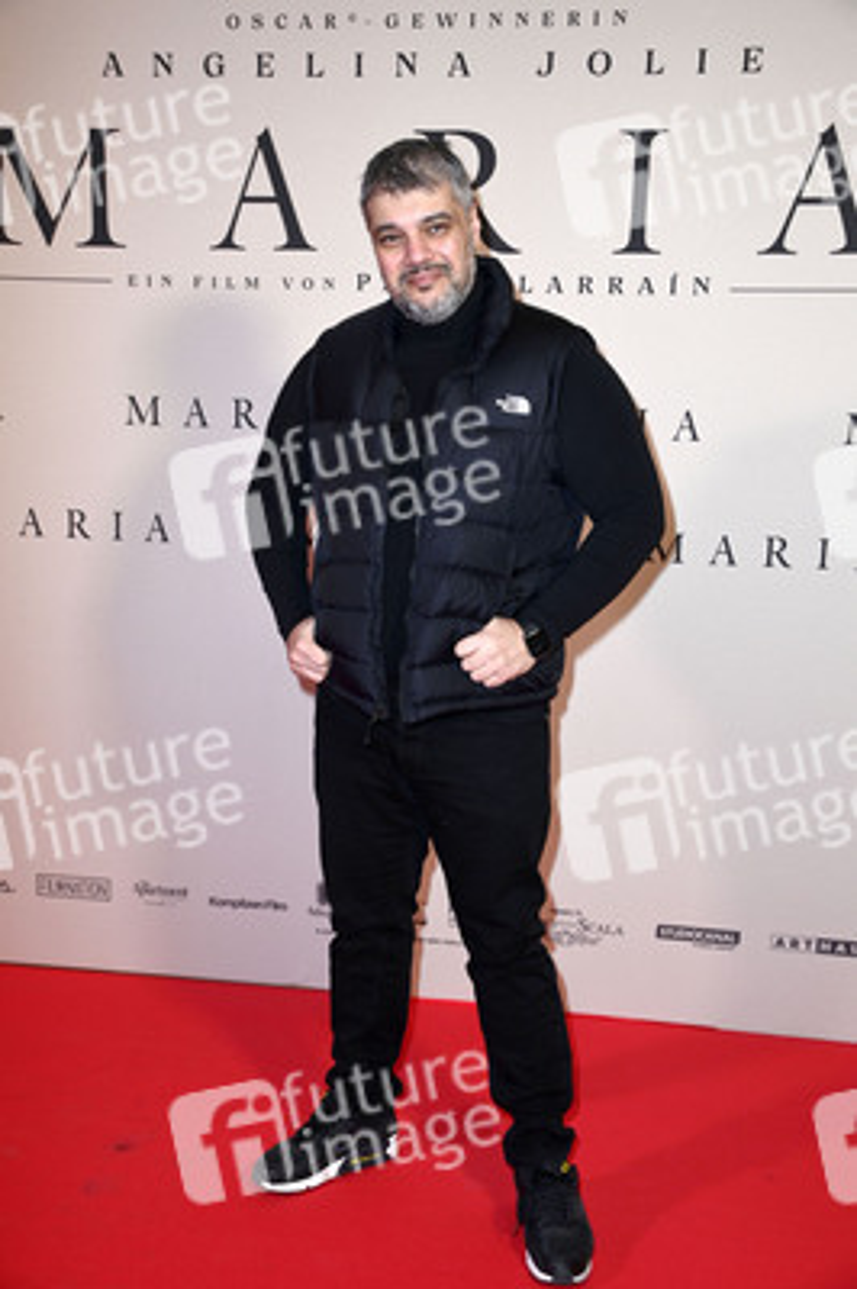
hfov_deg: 29.8
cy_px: 644
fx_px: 1610
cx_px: 428
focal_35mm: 45
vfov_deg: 43.6
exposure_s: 1/200
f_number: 5.6
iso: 800
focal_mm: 45
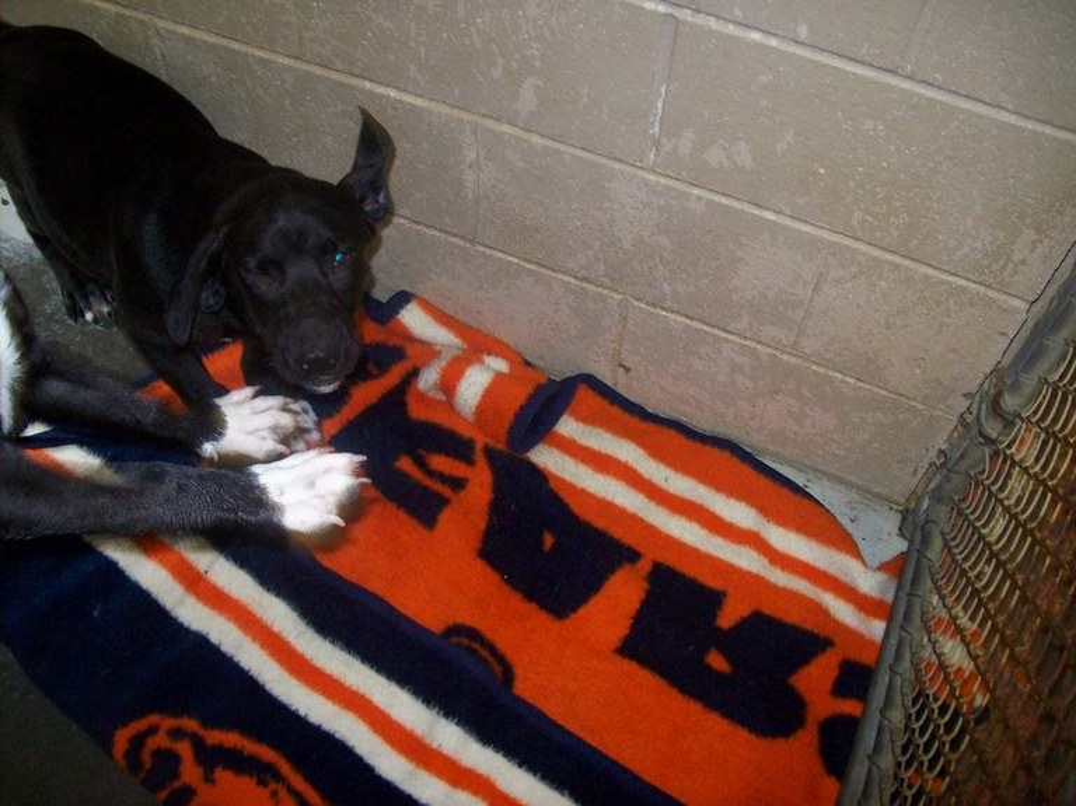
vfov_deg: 39.6
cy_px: 403
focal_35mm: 36
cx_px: 538
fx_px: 1118
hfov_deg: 51.4
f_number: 2.7
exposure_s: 1/64
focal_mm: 6
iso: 200
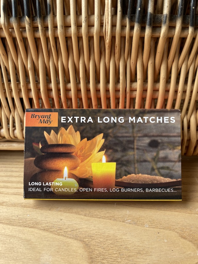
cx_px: 99
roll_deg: +0.7
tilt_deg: -30.0
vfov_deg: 67.3
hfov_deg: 53.1
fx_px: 198
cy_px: 132
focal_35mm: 26
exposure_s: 1/122
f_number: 1.8
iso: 50
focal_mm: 4.25
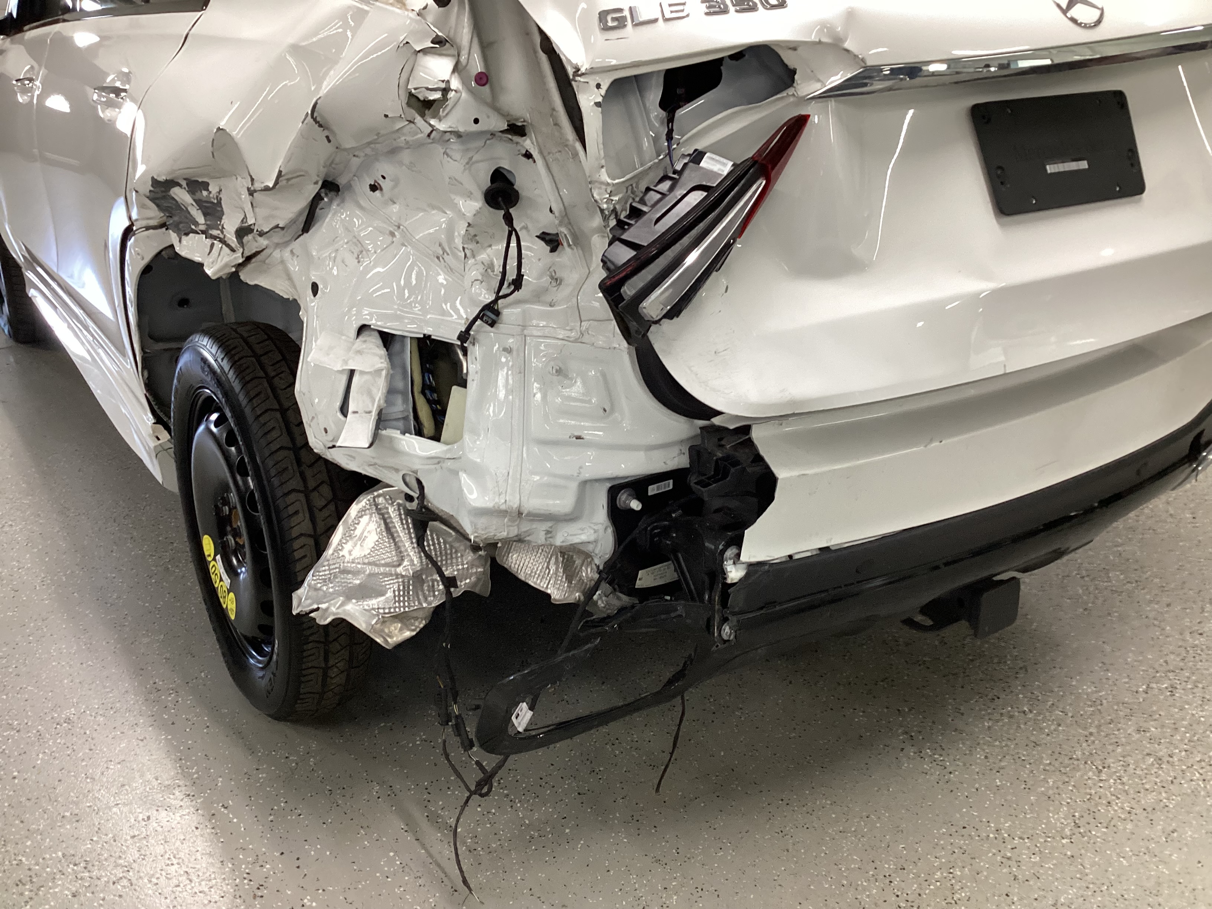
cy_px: 454
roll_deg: +0.3
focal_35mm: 31
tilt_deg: -24.4
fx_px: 1085
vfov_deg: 45.4
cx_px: 606
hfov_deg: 58.4
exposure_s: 1/60
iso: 200
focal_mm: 3.3
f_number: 2.4
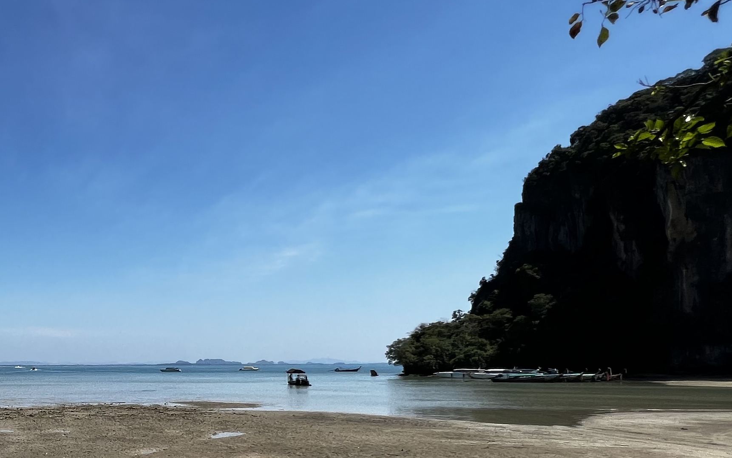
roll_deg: +0.4
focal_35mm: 32
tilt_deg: +1.1
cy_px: 355
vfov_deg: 38.2
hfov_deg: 48.6
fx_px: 639
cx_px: -7
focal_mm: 1.57
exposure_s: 1/2538
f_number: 1.8
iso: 32
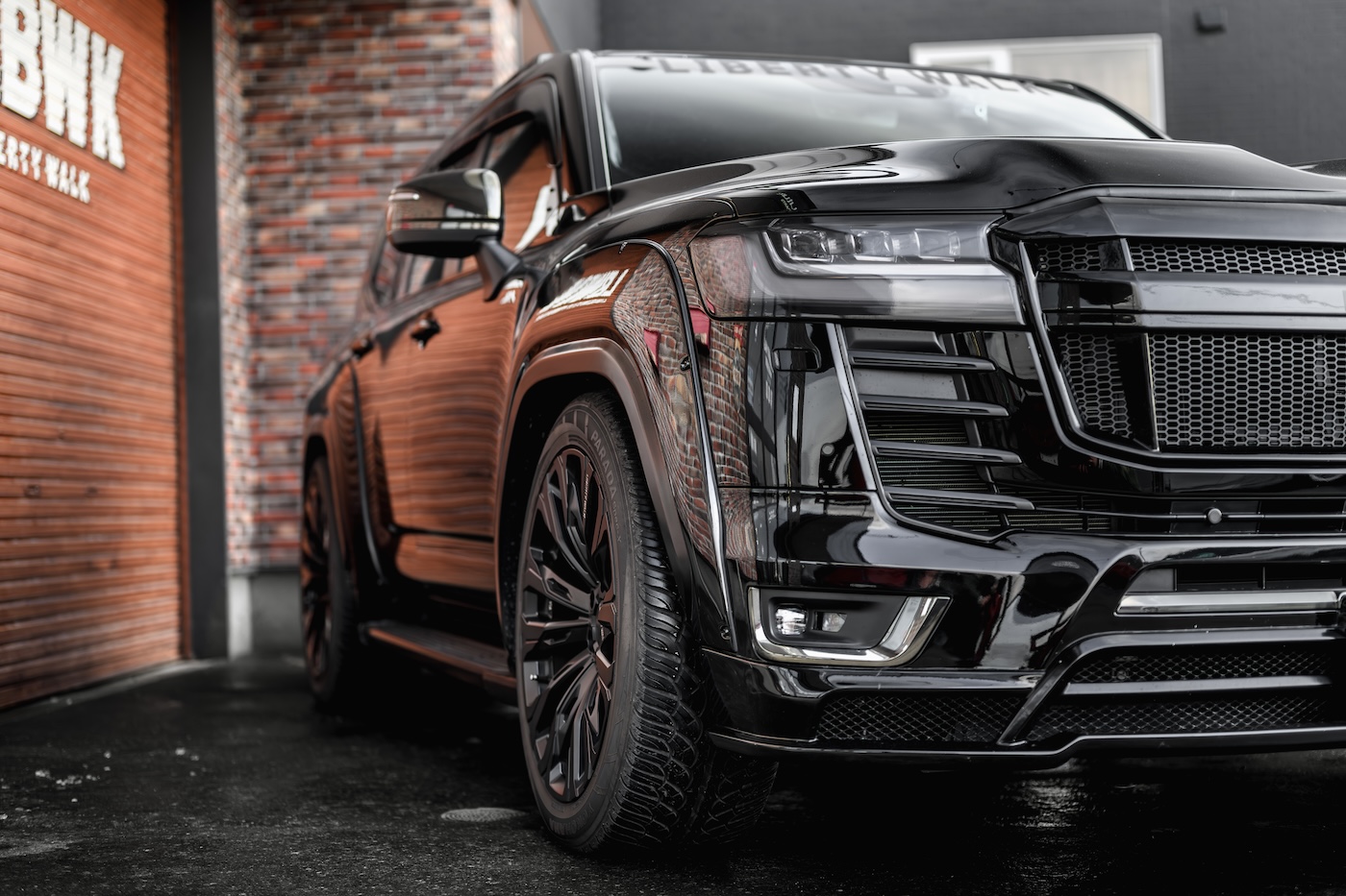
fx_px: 1869
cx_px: 673
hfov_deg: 39.6
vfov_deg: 27.0
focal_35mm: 50
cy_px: 448
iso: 320
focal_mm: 50
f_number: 1.8
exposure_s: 1/200
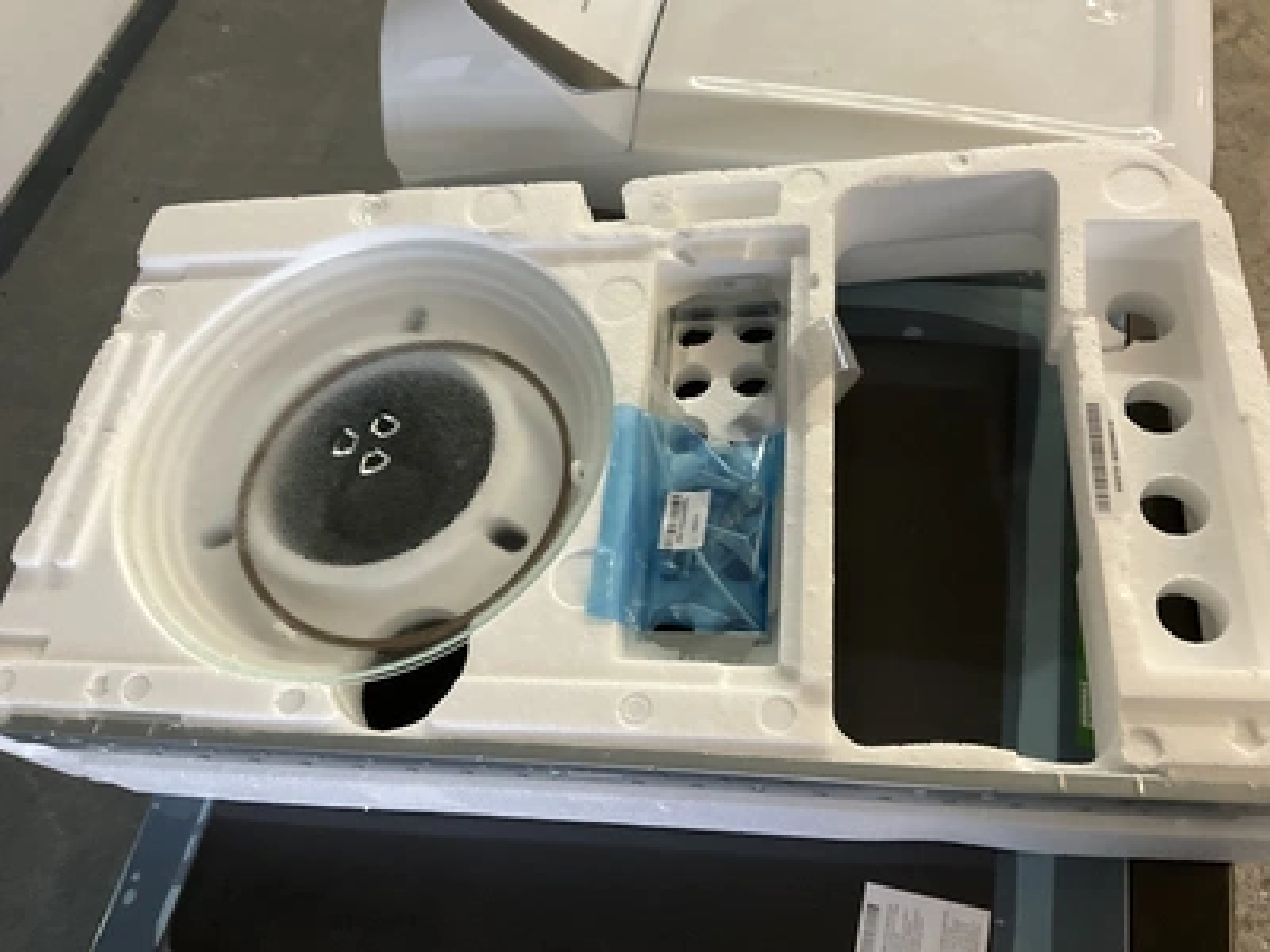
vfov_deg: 48.2
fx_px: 1064
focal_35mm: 29
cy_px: 476
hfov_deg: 61.7
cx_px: 635
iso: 200
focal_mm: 3
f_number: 1.8
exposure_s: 1/40
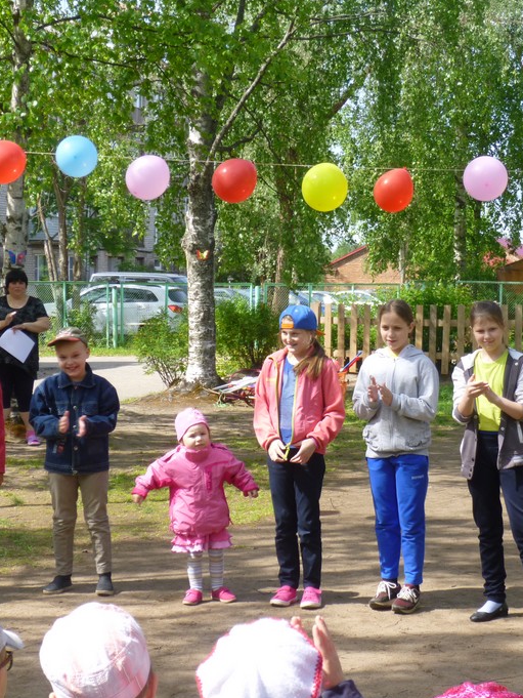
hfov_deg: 18.2
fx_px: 1631
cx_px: 322
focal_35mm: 81
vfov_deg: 24.1
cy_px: 350
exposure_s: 1/160
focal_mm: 10.7
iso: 100
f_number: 4.3
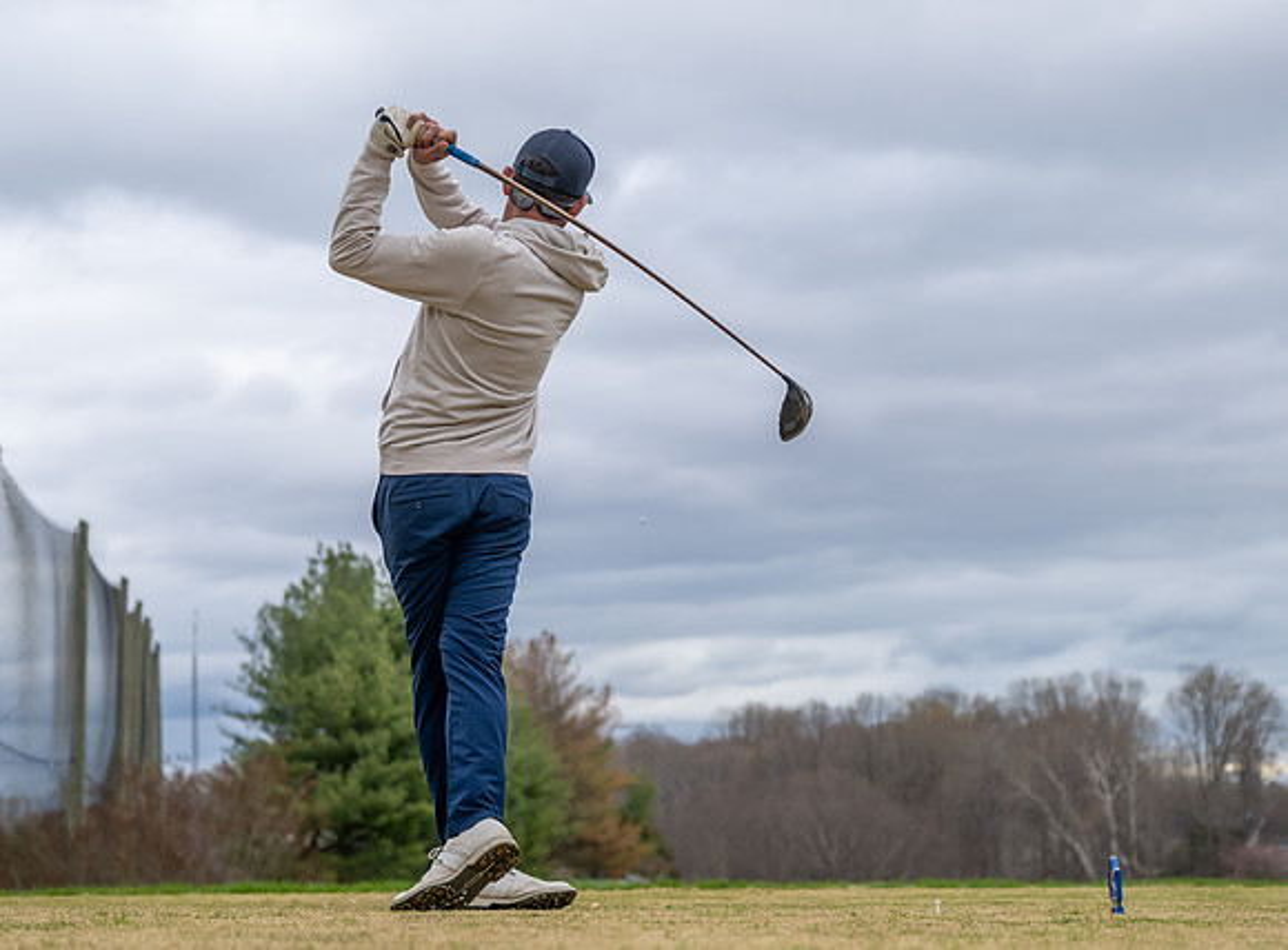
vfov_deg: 17.0
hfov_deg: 23.0
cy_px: 544
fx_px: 3169
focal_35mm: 86
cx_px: 723
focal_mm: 45
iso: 220
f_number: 2.8
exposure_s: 1/3200
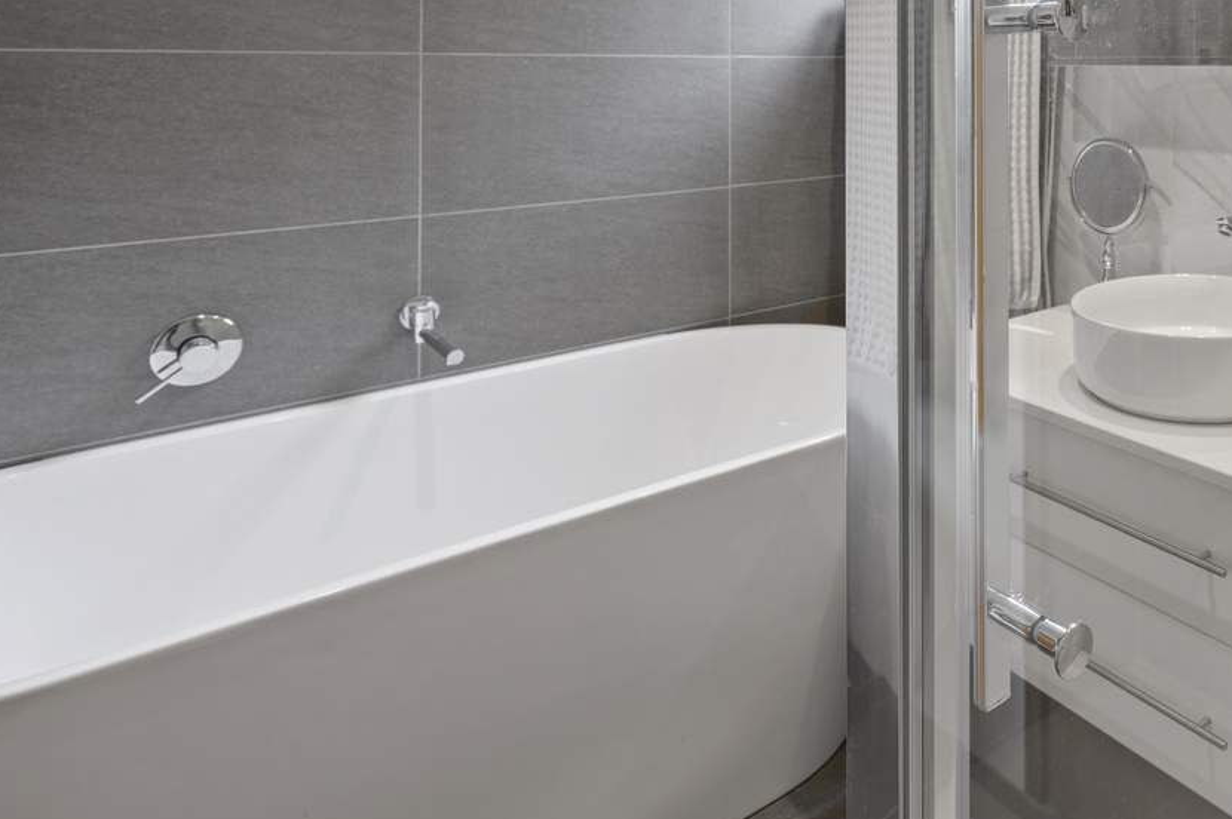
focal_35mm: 27
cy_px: 88
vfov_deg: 43.8
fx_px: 923
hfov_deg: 59.5
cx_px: 1061
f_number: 9
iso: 200
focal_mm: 14
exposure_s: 1.3
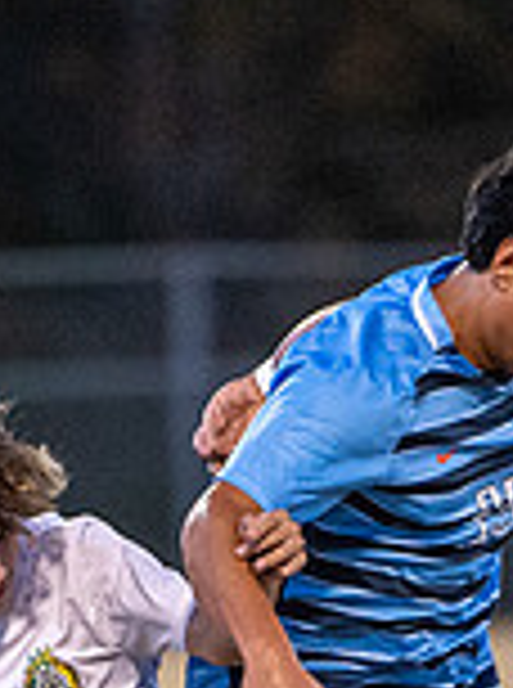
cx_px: 274
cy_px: 854
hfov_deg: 1.2
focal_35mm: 1279
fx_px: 25379
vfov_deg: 1.6
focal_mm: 350
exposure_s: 1/1000
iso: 6400
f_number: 4
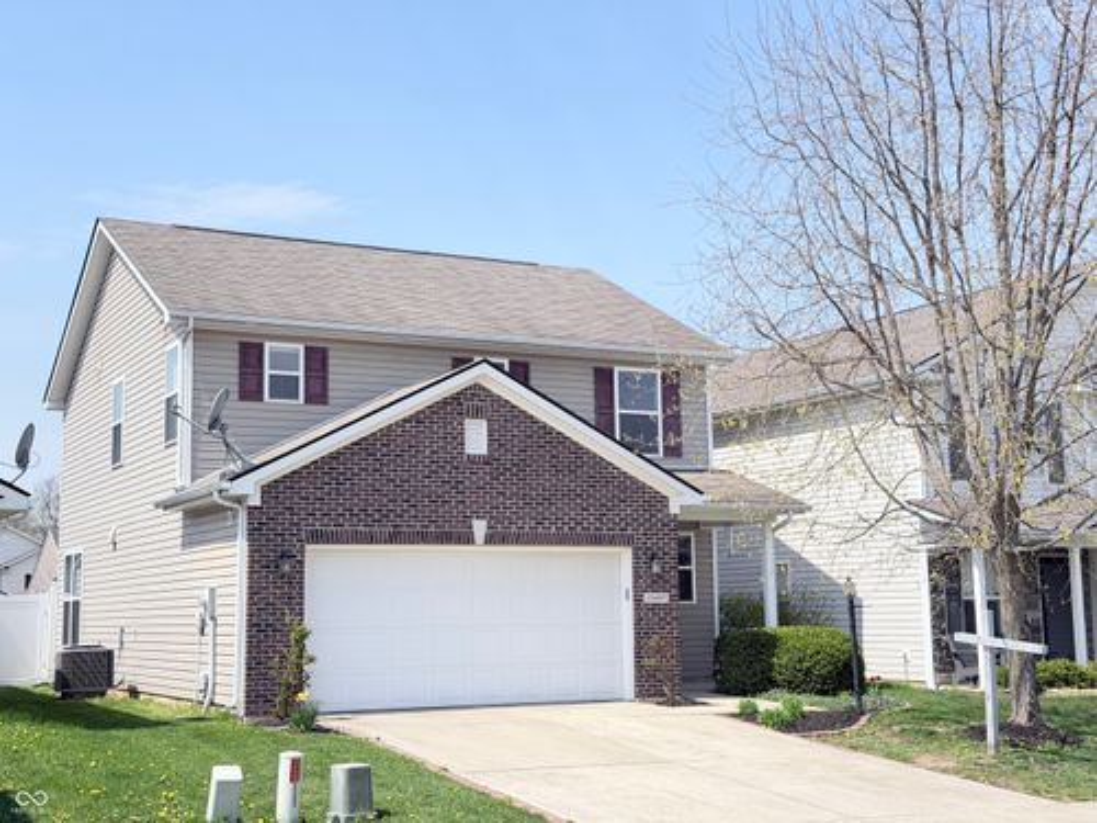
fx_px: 1521
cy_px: 412
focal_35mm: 48
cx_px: 548
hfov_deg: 39.7
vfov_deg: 30.3
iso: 64
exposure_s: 1/2577
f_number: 1.78
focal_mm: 6.76
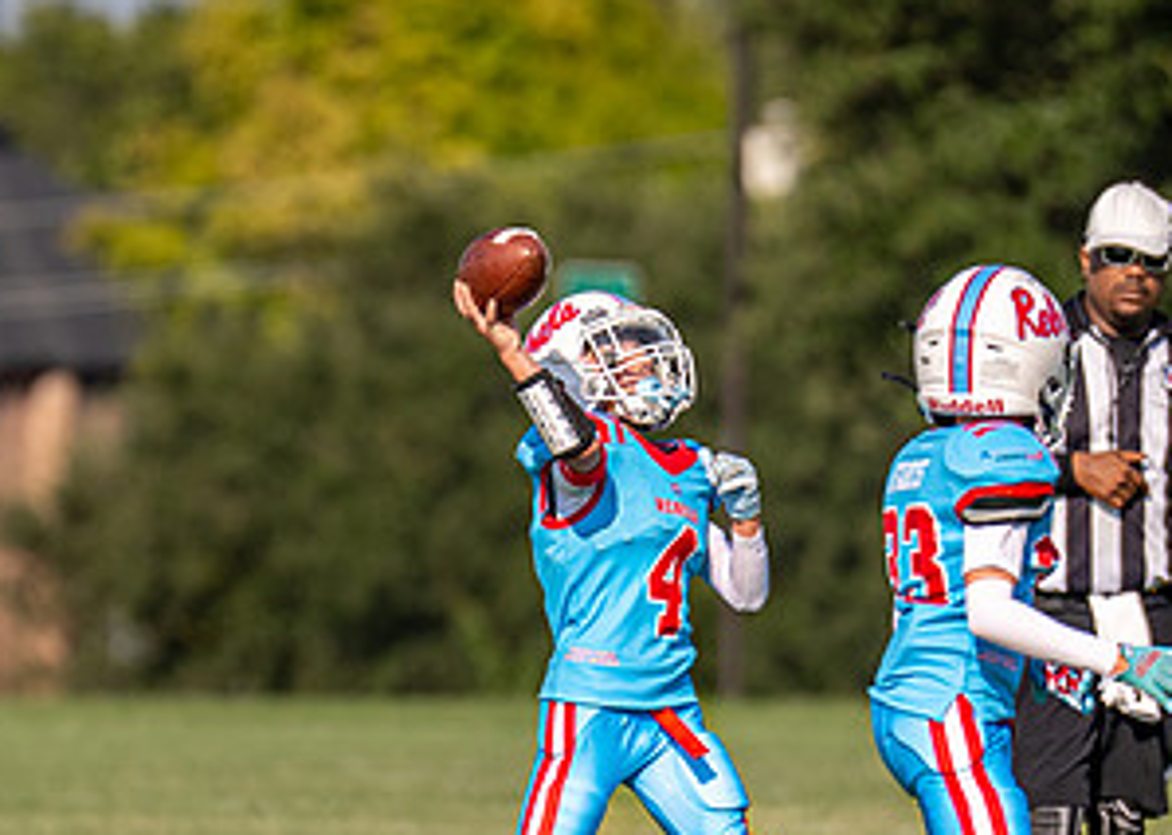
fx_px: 23246
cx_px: 548
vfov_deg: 2.1
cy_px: 655
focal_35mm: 699
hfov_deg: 2.9
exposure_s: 1/5000
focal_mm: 200
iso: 160
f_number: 2.8
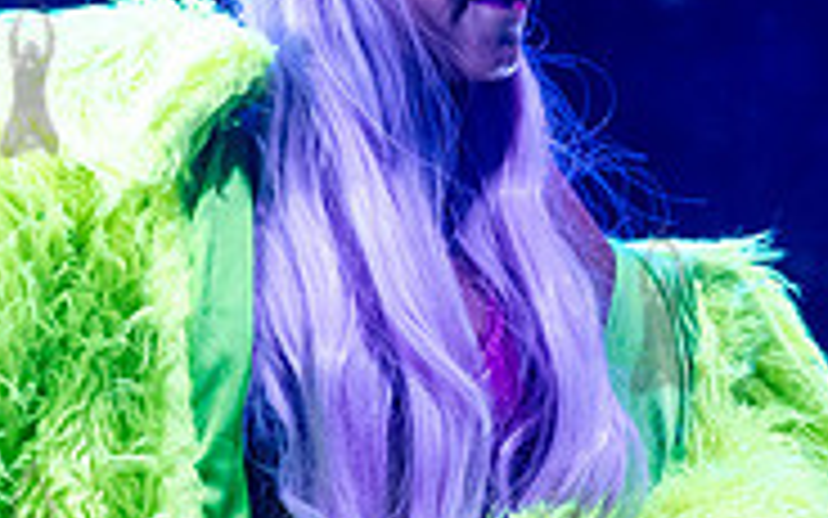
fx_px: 6251
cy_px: 234
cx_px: 700
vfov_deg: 4.7
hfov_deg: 7.6
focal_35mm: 277
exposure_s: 1/640
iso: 5000
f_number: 4
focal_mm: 70
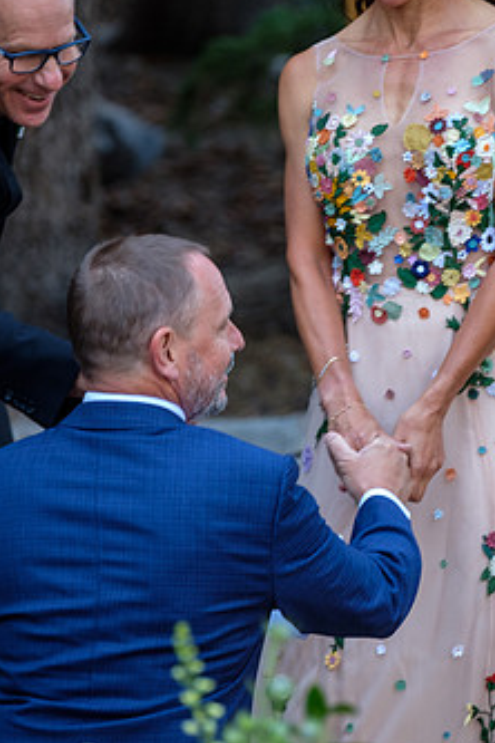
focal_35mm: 234
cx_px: 312
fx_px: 4826
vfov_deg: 8.8
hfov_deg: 5.9
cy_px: 328
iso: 640
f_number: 3.2
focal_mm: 115
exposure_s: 1/100
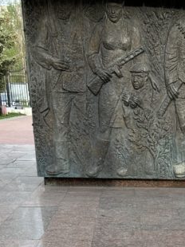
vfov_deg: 19.7
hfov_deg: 16.6
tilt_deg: -23.4
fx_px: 614
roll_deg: -0.4
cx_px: 211
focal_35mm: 86
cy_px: 375
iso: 50
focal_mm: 5.7
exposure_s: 1/808
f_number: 1.5
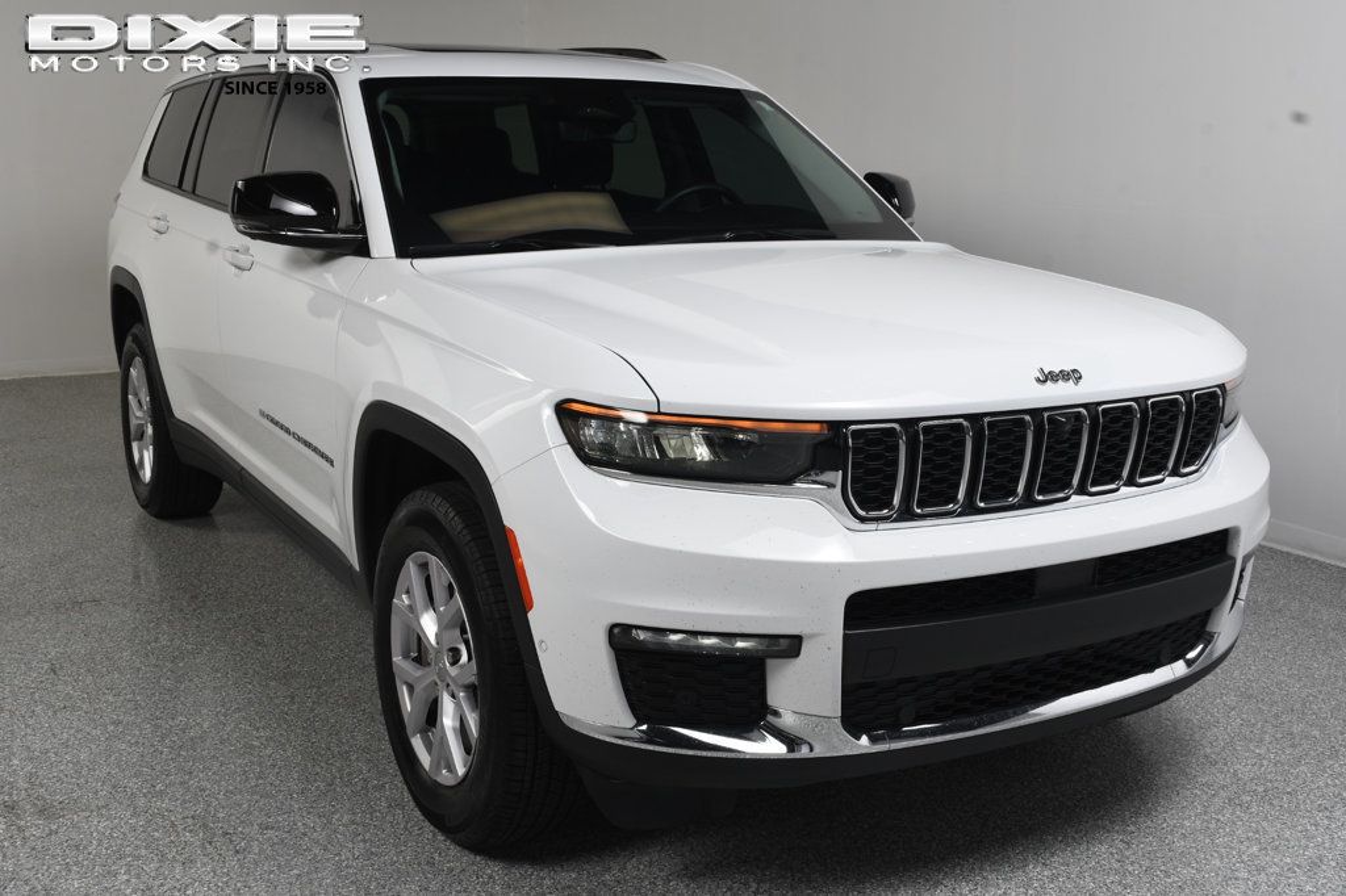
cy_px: 448
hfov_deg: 49.6
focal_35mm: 39
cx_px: 673
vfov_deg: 34.2
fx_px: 1458
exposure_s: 1/160
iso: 100
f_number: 13
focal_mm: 26
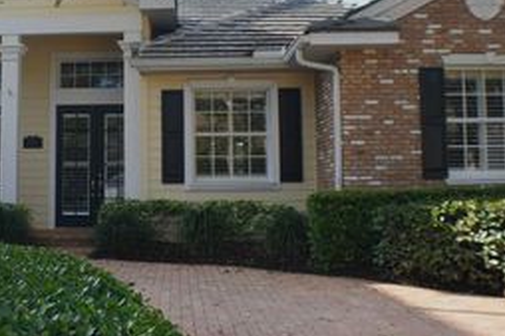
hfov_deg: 30.2
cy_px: 128
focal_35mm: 65
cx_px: 95
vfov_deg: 20.9
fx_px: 911
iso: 220
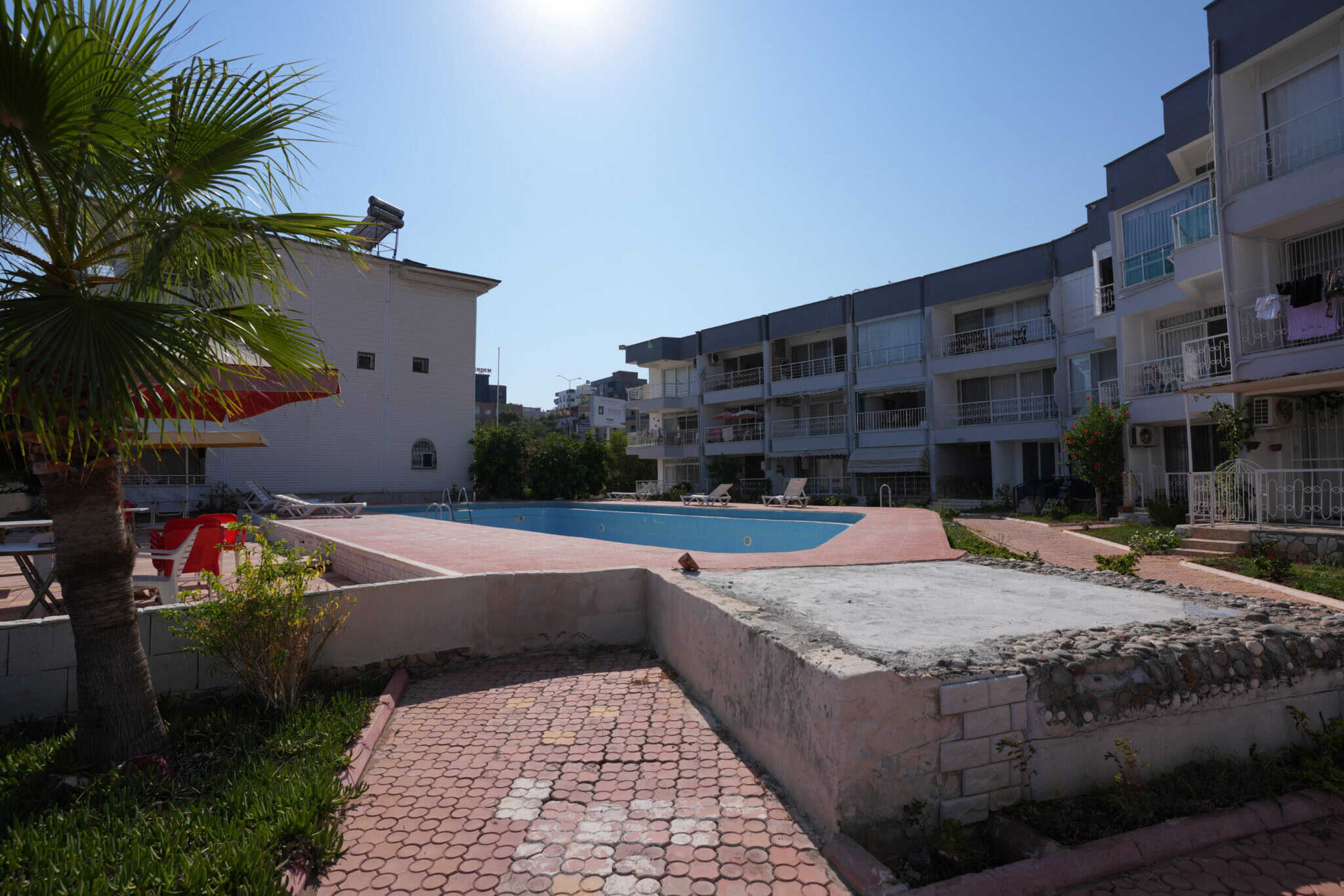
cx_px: 672
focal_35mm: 17
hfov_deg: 93.3
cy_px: 448
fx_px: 635
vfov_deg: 70.4
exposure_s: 1/500
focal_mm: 17
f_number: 8
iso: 100
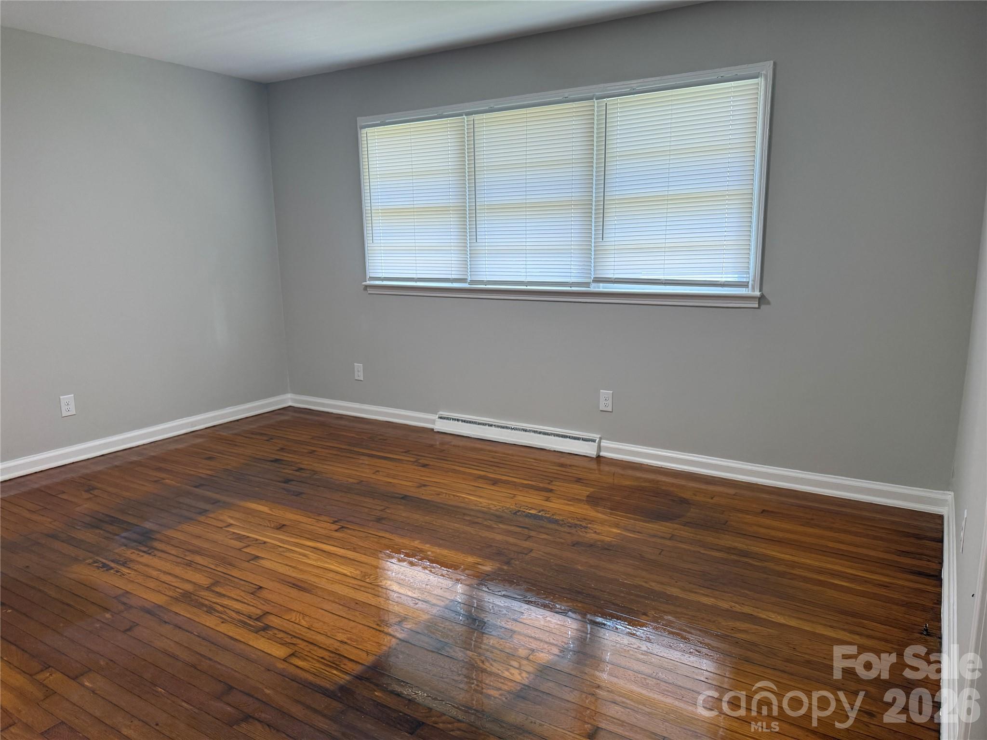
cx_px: 494
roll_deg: +0.9
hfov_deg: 71.6
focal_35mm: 24
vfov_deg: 56.8
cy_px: 370
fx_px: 684
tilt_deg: -9.9
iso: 160
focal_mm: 6.76
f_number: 1.78
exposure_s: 1/120
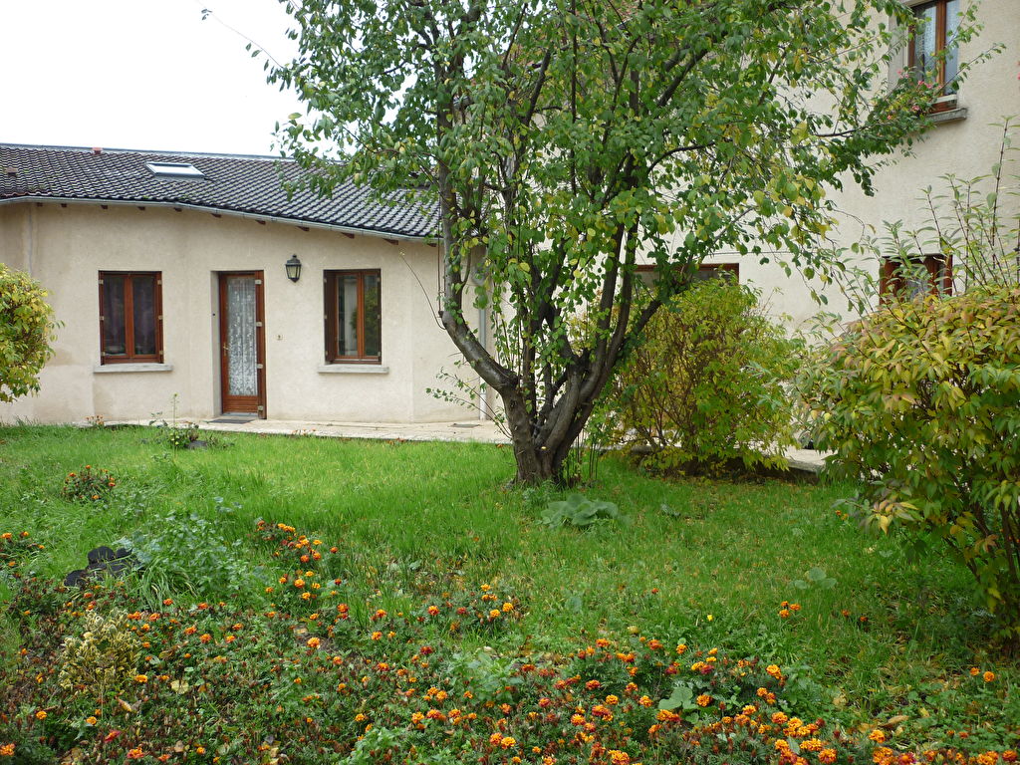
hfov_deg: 55.4
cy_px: 382
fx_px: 972
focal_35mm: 33
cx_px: 510
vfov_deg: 42.9
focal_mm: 5.5
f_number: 2.8
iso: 80
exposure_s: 1/125
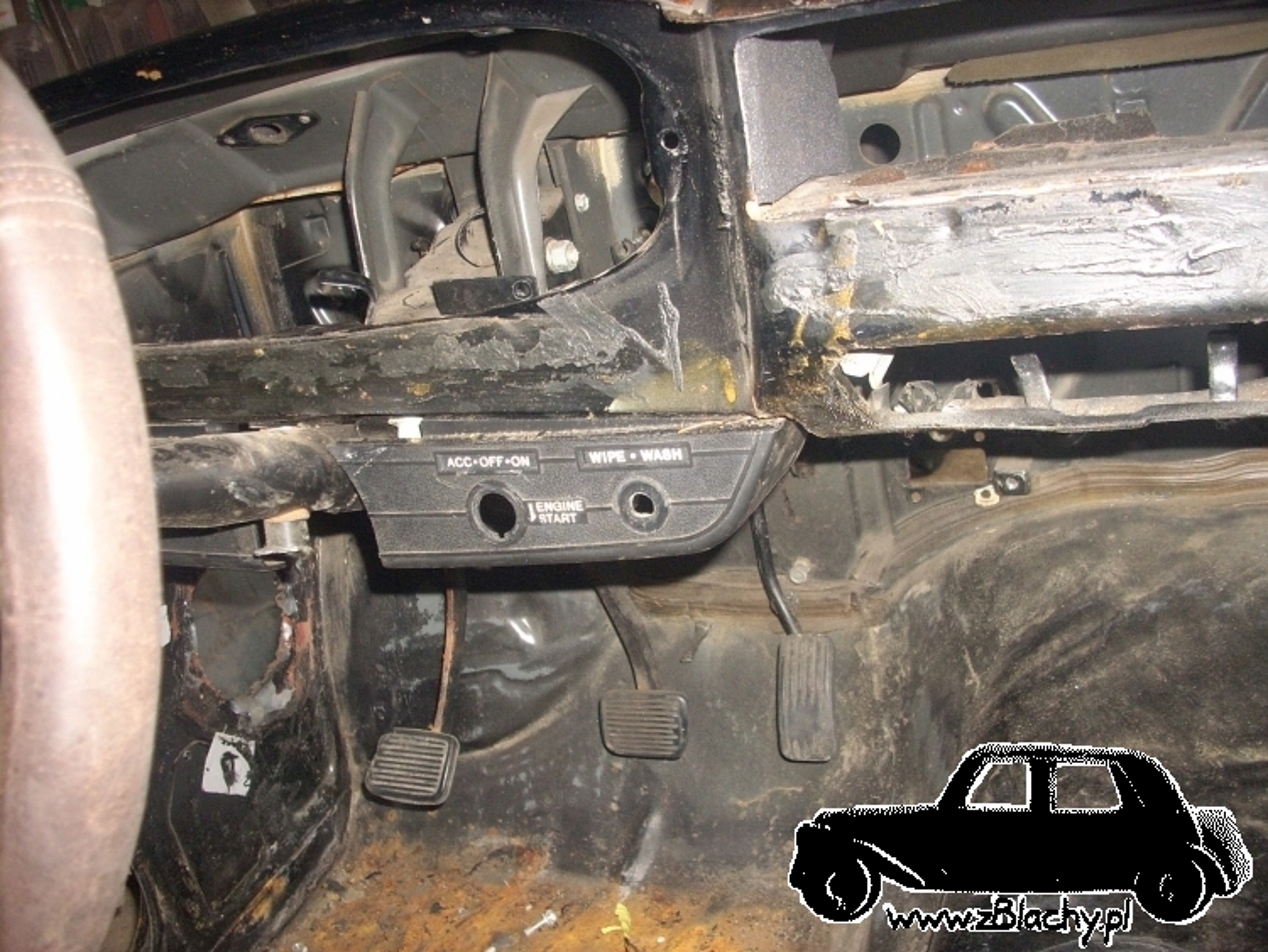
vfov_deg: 38.7
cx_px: 634
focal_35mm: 37
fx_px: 1356
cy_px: 476
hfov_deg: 50.1
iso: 200
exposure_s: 1/60
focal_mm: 6.2
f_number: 2.8
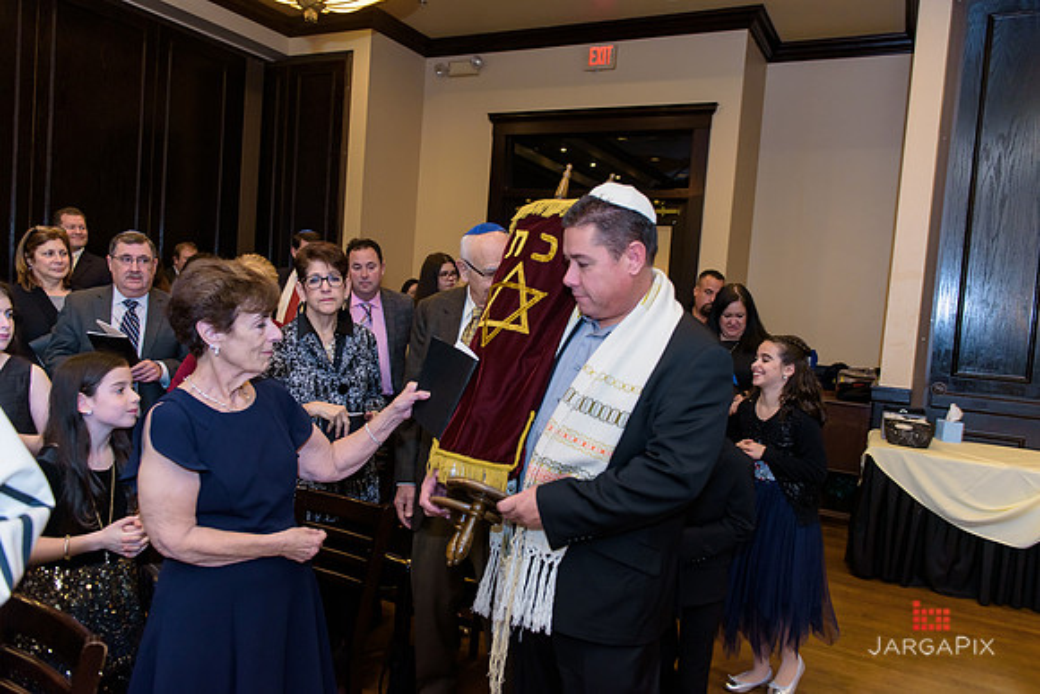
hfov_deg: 67.4
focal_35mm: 27
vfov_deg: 48.0
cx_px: 520
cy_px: 347
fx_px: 780
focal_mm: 27
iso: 1250
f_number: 3.2
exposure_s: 1/125
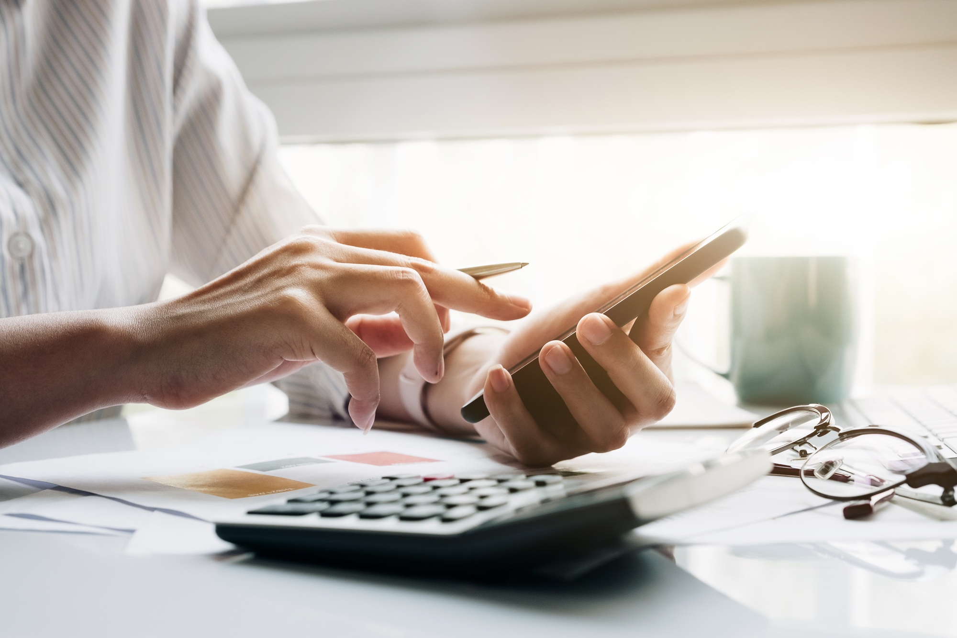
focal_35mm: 53
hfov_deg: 37.5
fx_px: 1409
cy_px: 319
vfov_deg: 25.5
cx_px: 478
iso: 800
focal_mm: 35.3
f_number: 4
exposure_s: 1/20
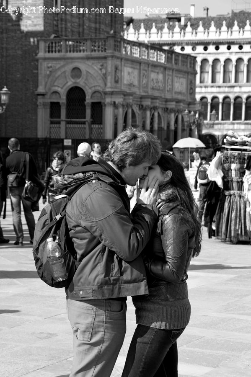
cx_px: 126
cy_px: 188
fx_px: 974
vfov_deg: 21.9
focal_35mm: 93
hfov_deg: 14.7
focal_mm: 62
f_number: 8
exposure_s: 1/250
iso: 200
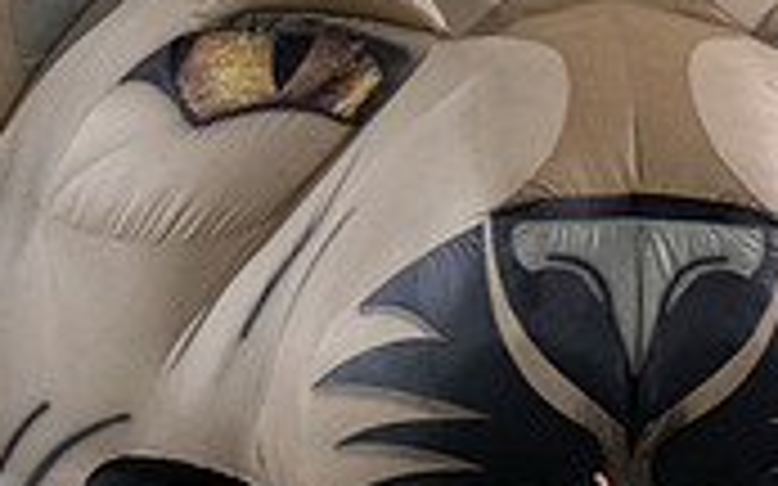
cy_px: 956
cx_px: 1344
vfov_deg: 4.2
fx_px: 6592
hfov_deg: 6.6
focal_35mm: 311
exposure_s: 1/1000
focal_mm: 70
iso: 4000
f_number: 3.2
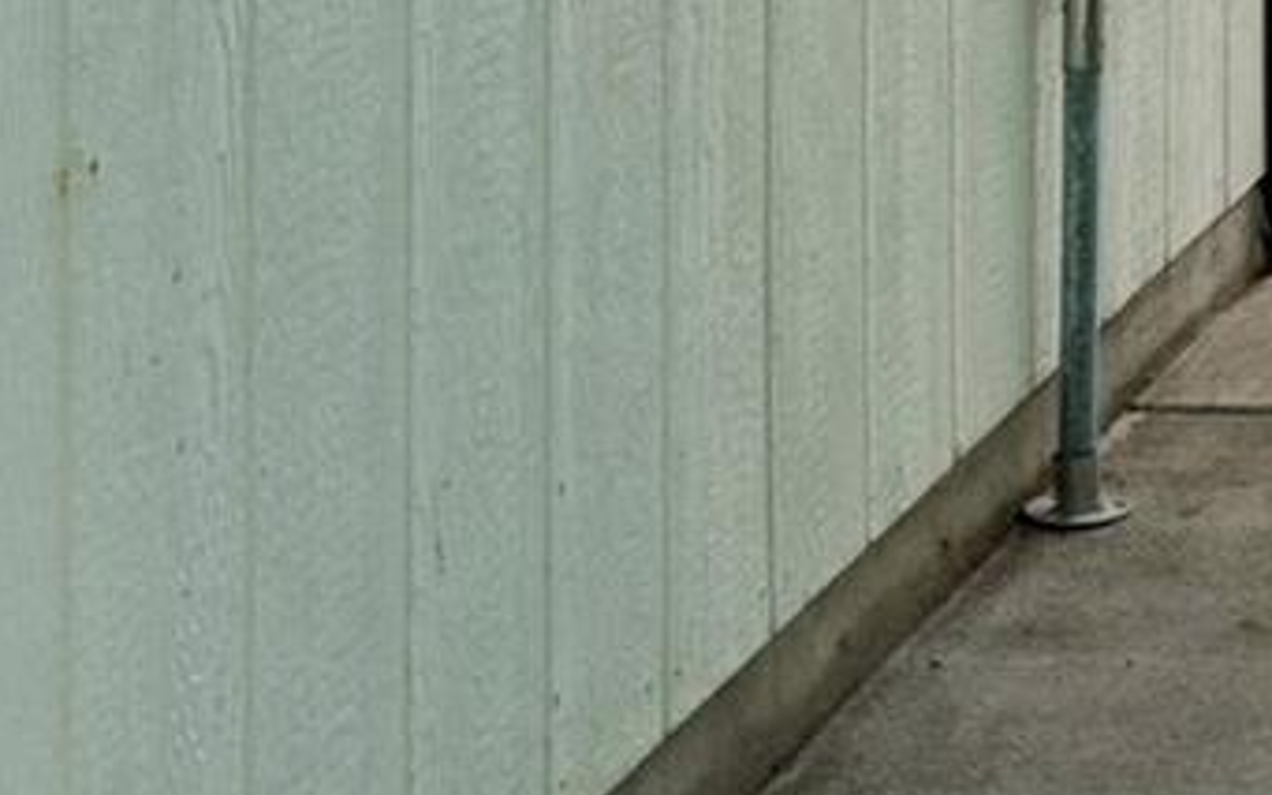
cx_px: 2559
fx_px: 4644
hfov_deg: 13.4
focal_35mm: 134
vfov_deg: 9.1
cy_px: -888
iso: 400
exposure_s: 1/200
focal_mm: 28
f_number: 8
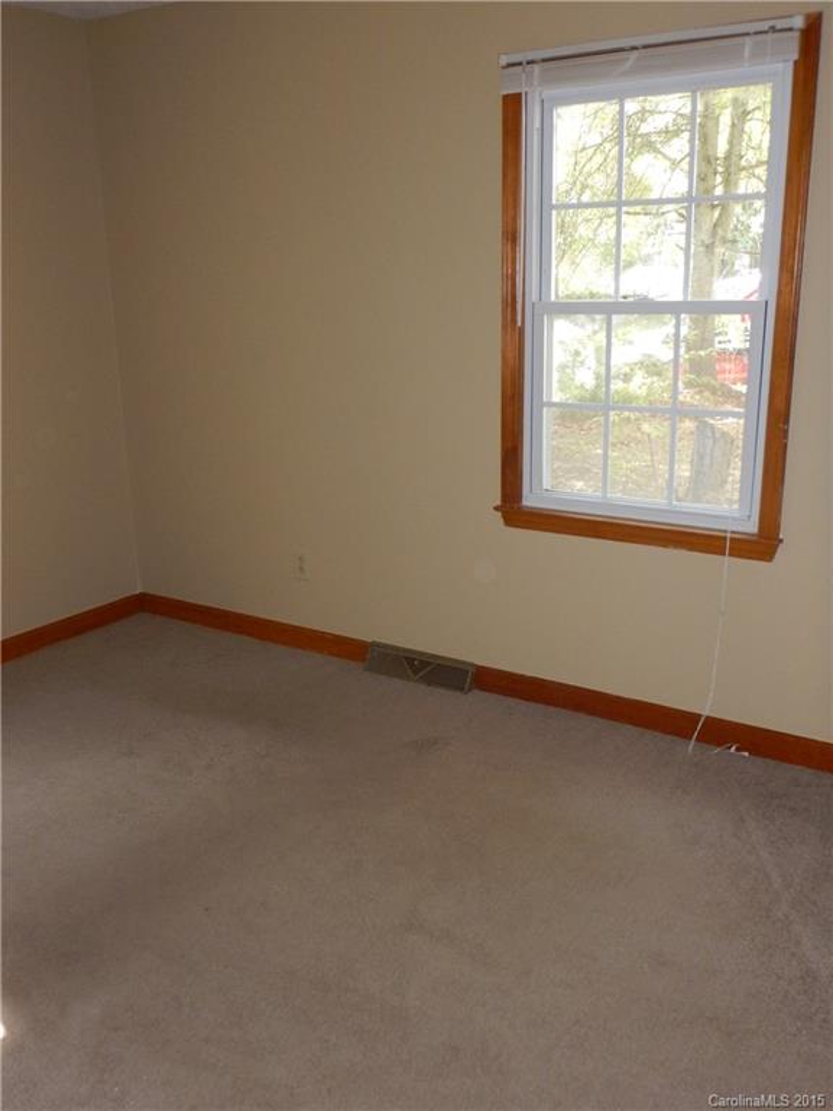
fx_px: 995
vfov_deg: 58.4
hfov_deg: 45.4
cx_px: 416
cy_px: 556
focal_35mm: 31
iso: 250
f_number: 4.2
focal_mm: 5.6
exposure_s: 1/30
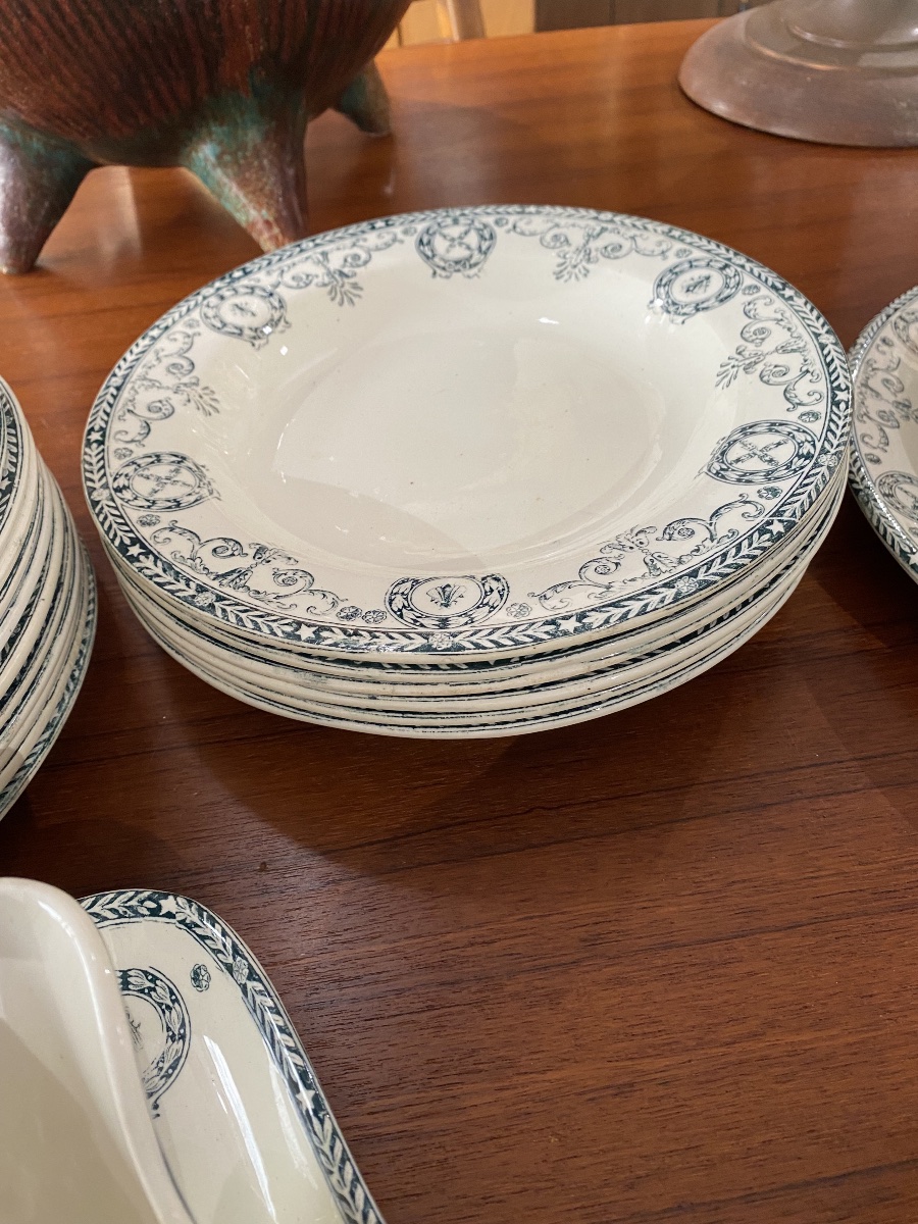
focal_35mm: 26
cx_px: 459
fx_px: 919
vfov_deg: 67.3
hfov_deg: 53.1
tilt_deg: -45.6
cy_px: 612
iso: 125
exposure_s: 1/60
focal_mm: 4.25
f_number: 1.8
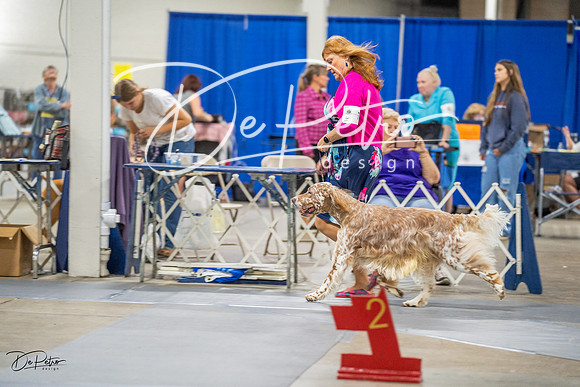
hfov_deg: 15.2
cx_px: 290
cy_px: 194
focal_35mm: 135
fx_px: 2175
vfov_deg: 10.2
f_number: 2.8
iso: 3200
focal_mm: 135
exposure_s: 1/200
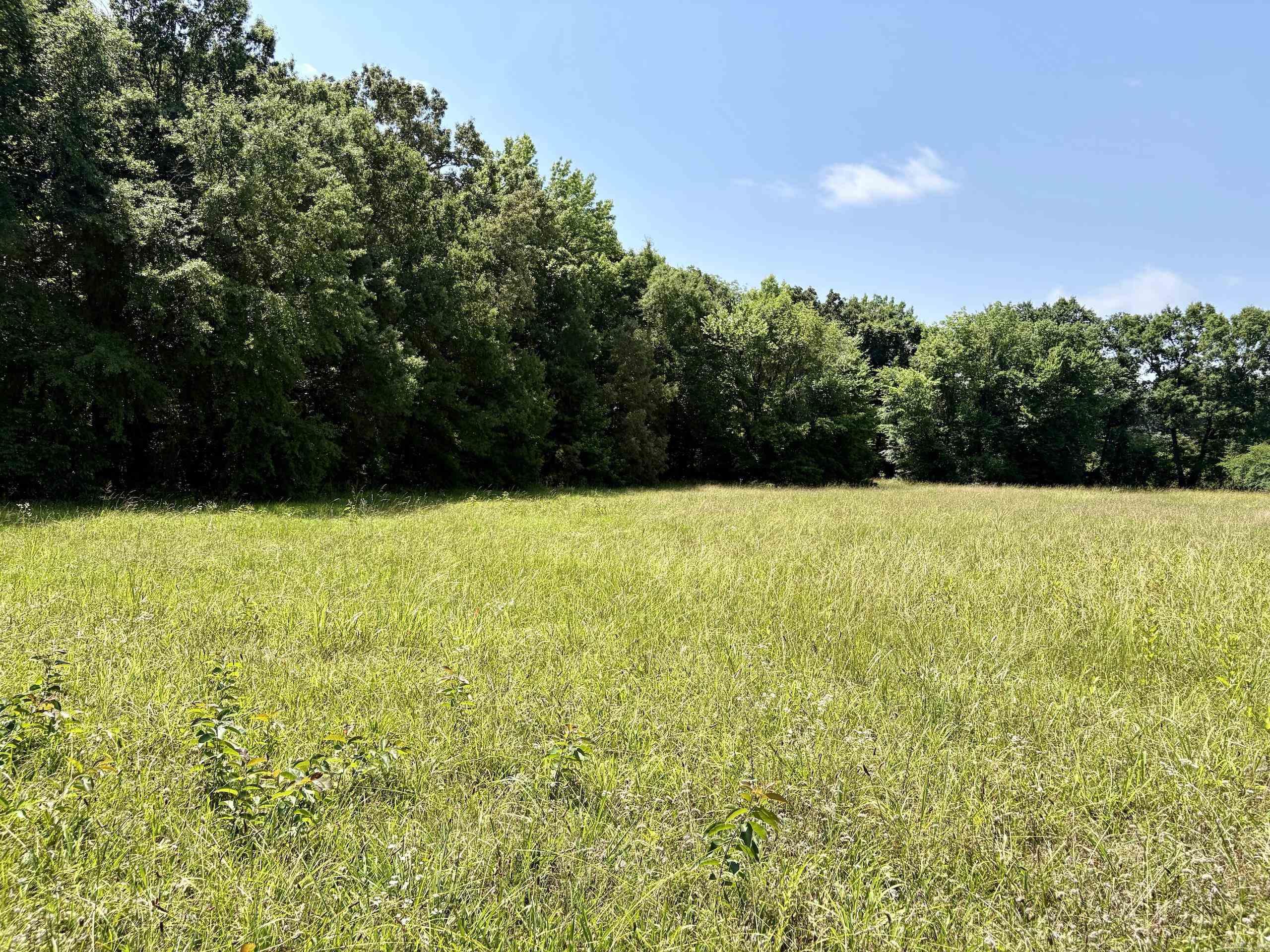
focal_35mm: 26
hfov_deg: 67.3
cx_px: 635
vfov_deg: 53.1
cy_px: 476
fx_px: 954
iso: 50
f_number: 1.6
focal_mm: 5.96
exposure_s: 1/2451
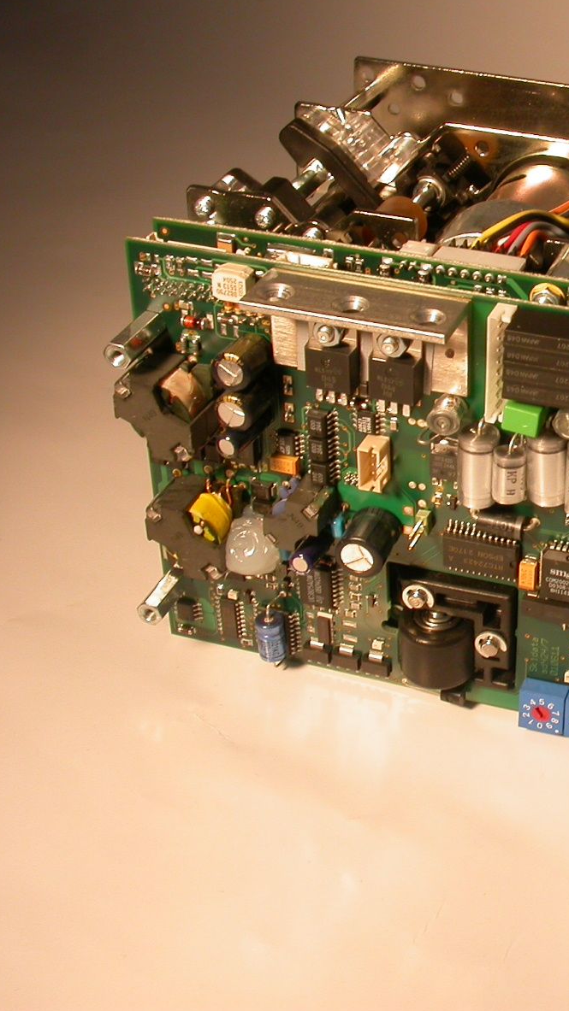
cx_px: 676
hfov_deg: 20.1
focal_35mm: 56
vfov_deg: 37.2
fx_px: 1503
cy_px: 502
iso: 100
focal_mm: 7.85
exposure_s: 1/174
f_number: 6
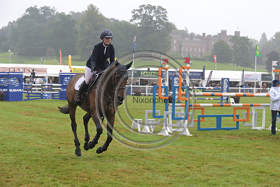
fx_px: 755
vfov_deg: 14.1
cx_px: 140
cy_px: 94
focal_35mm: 97
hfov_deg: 21.0
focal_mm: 97
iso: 900
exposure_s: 1/800
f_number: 5.6
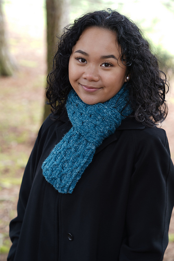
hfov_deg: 17.1
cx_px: 87
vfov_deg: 25.4
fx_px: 580
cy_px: 130
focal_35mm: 80
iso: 80
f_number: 4
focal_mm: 80
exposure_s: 1/8
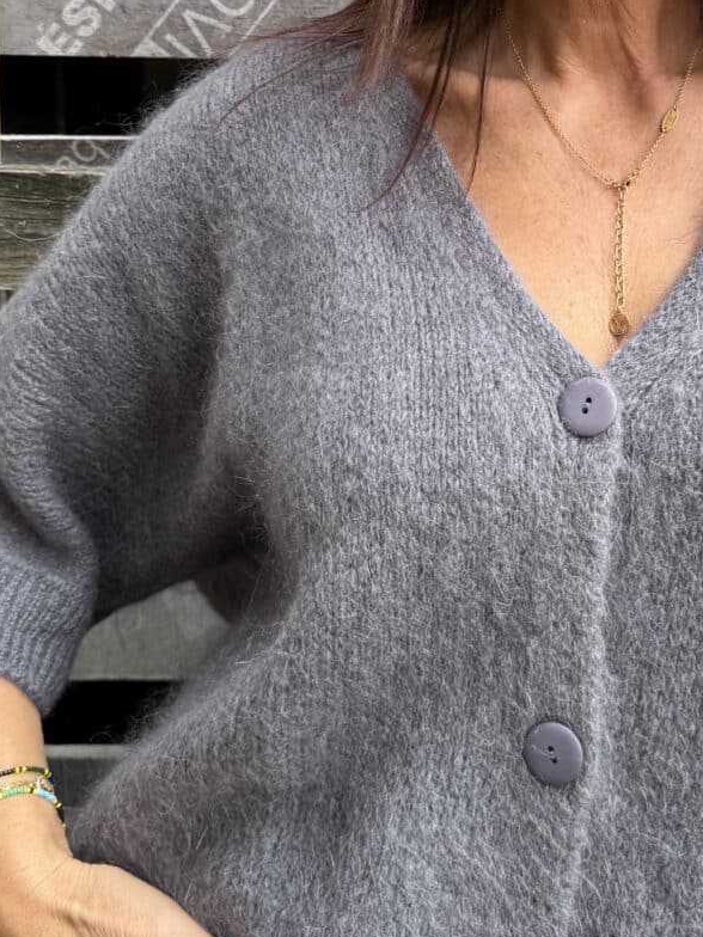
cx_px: 532
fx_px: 1273
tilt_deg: -6.4
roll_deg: -0.6
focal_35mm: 47
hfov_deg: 30.3
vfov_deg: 39.6
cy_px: 265
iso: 64
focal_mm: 6.76
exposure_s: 1/121
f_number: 1.78
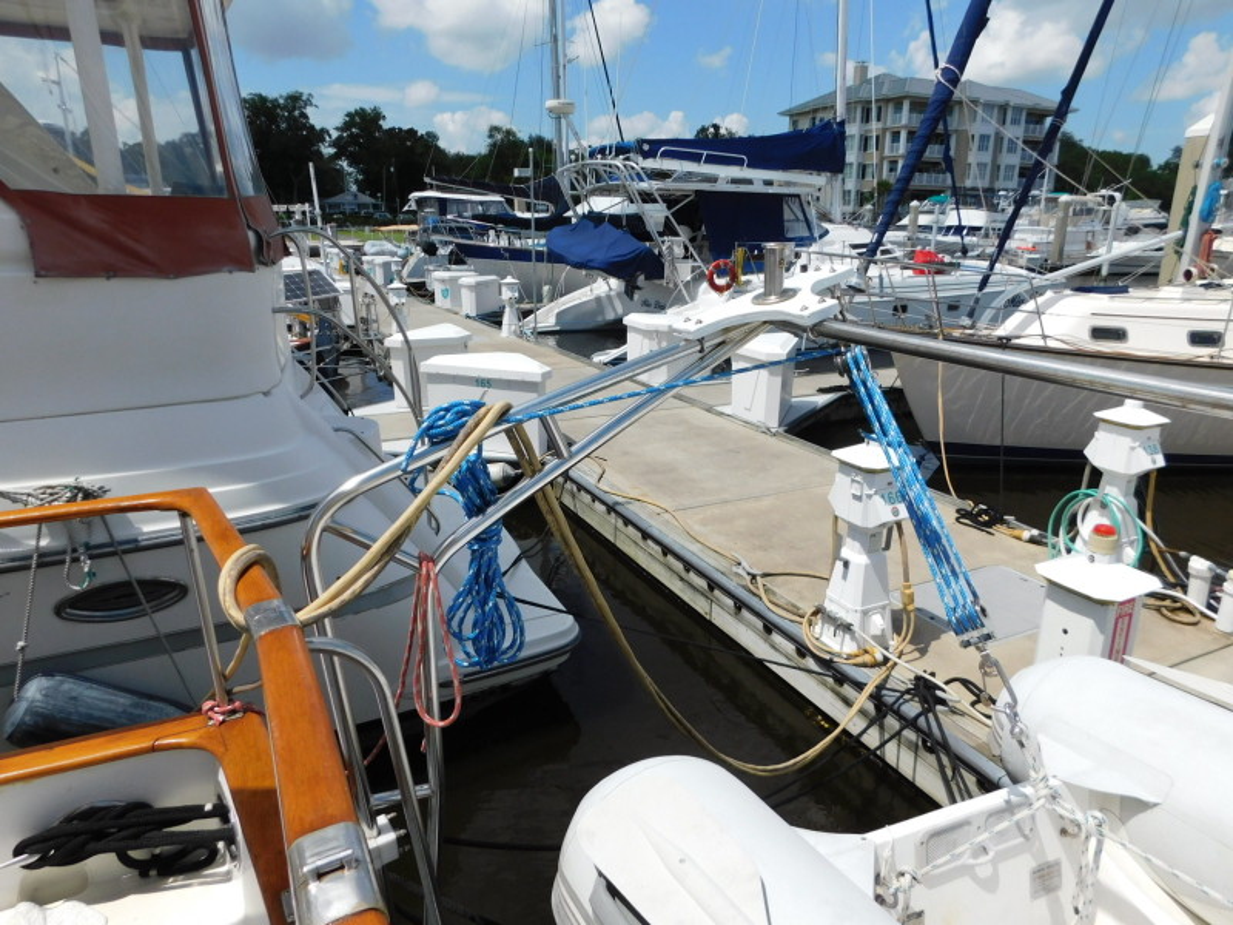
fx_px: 819
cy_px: 462
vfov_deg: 58.9
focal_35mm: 23
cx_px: 616
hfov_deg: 73.9
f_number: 6
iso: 125
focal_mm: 4
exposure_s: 1/800
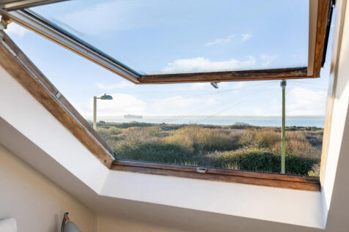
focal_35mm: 30
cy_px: 116
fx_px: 291
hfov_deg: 61.9
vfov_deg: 43.6
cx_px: 174
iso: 1600
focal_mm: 30
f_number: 5.6
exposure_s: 1/4000
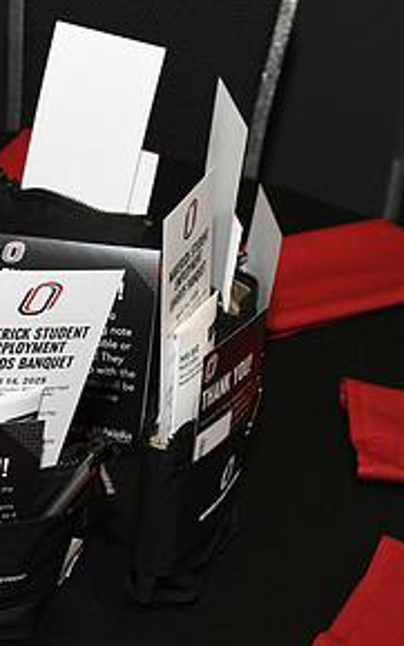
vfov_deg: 22.1
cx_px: -176
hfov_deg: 13.3
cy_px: 294
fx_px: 1653
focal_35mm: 94
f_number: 8
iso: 1600
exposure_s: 1/60
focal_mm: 46
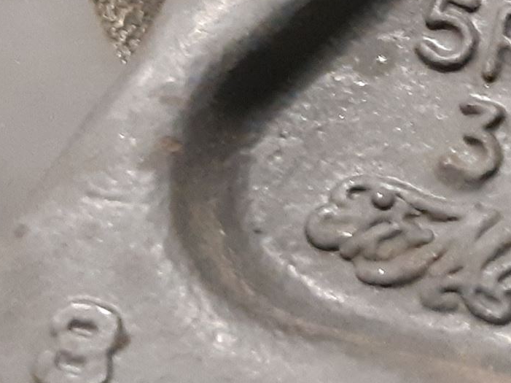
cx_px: 504
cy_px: 50
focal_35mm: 76
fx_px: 1121
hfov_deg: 24.6
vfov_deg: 19.1
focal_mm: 3.93
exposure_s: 1/25
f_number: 1.7
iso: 400
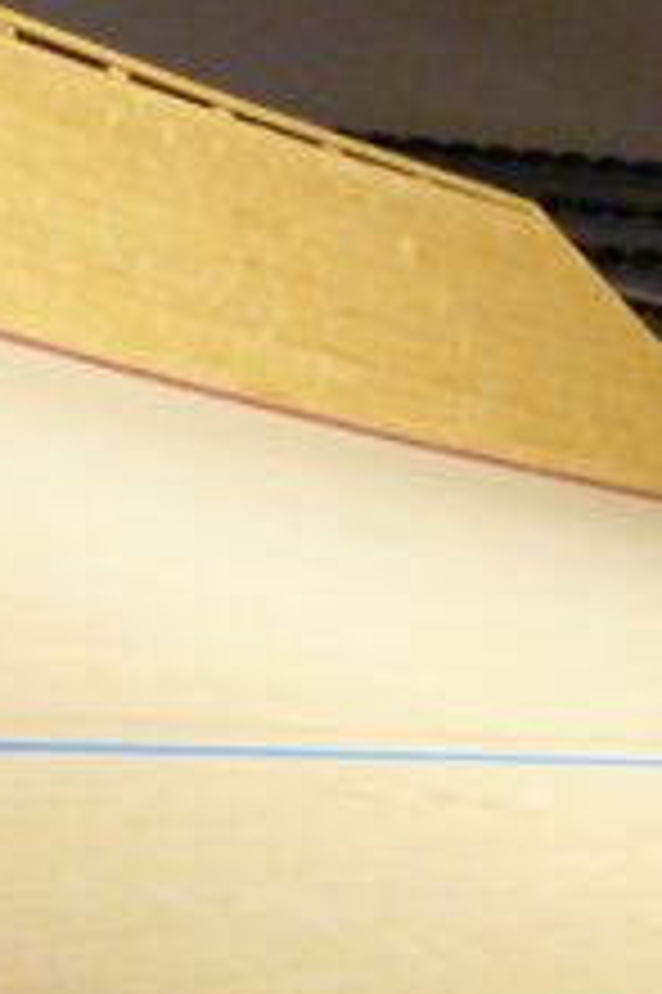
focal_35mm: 193
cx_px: 770
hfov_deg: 7.1
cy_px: 1565
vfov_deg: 10.3
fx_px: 5332
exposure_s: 1/20
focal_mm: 6
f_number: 2.8
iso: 200
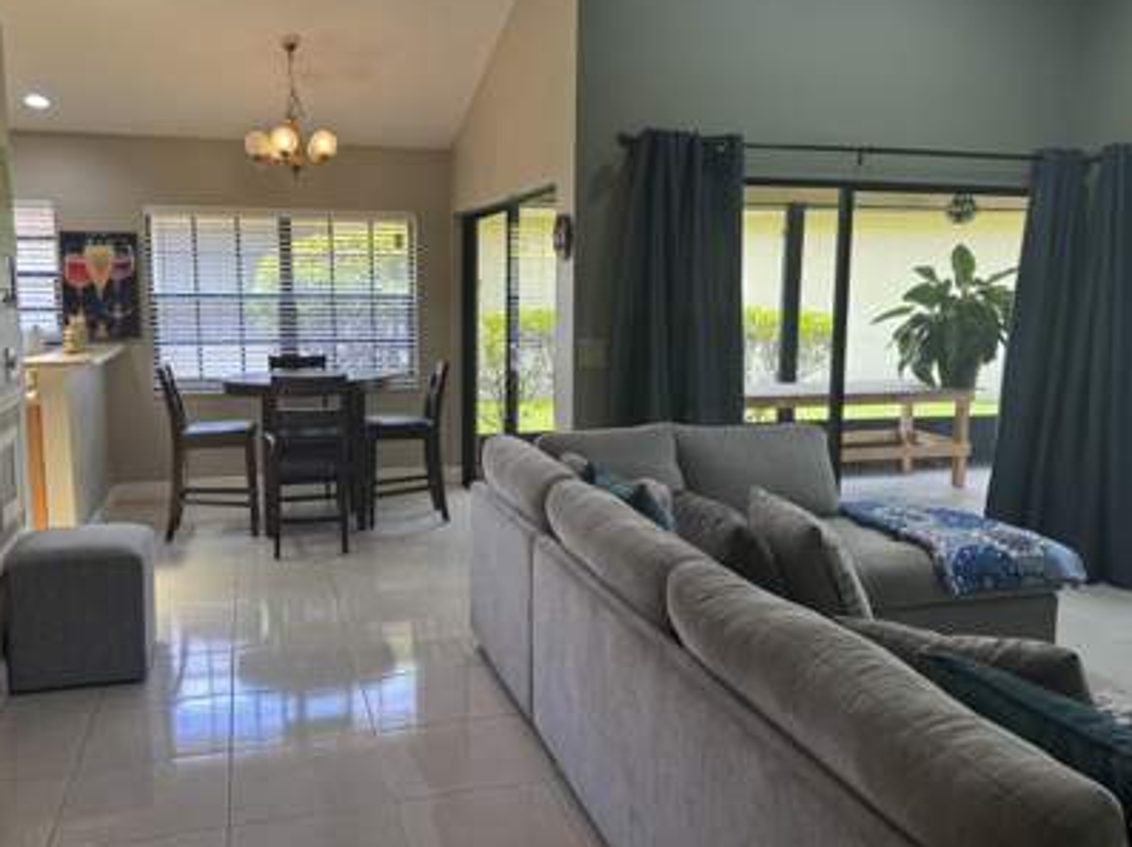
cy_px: 404
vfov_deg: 48.1
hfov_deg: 61.6
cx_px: 519
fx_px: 947
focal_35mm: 29
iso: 125
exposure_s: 1/120
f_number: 1.78
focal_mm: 6.76
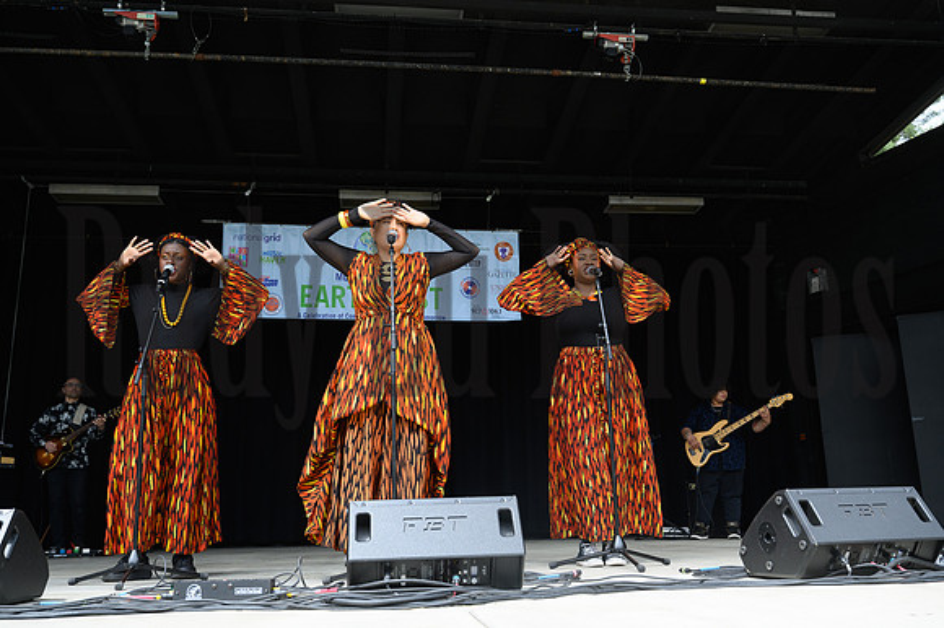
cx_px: 472
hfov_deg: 58.0
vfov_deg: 40.5
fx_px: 852
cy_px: 314
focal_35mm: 32
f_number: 5.6
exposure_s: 1/400
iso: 400
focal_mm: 32.5
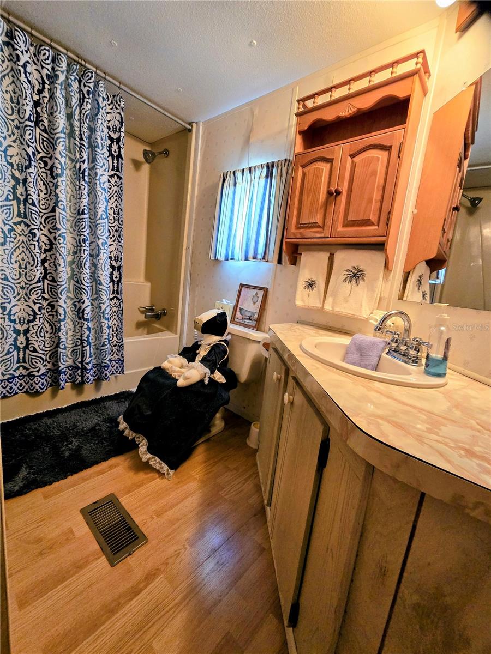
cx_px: 246
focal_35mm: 13
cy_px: 327
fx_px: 246
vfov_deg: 106.2
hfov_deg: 89.9
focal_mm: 2.2
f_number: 2.2
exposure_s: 1/60
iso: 500
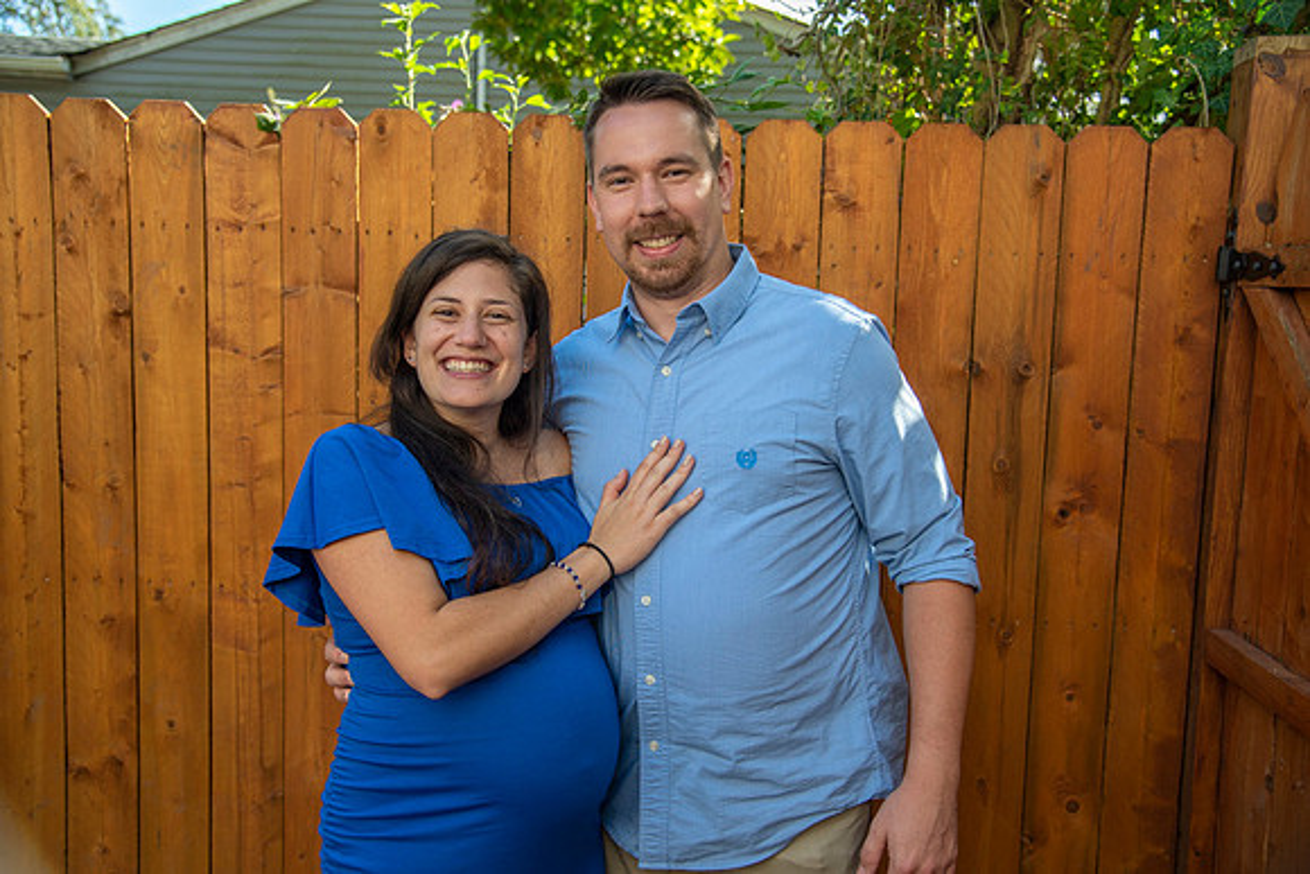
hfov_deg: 54.4
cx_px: 655
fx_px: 1274
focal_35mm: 35
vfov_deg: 37.9
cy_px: 437
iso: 125
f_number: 4
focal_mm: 35
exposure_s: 1/320
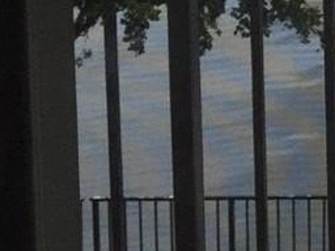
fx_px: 1752
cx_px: 997
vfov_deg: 7.9
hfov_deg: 8.9
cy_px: -222
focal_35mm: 181
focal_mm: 4.15
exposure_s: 1/879
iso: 32
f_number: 2.2
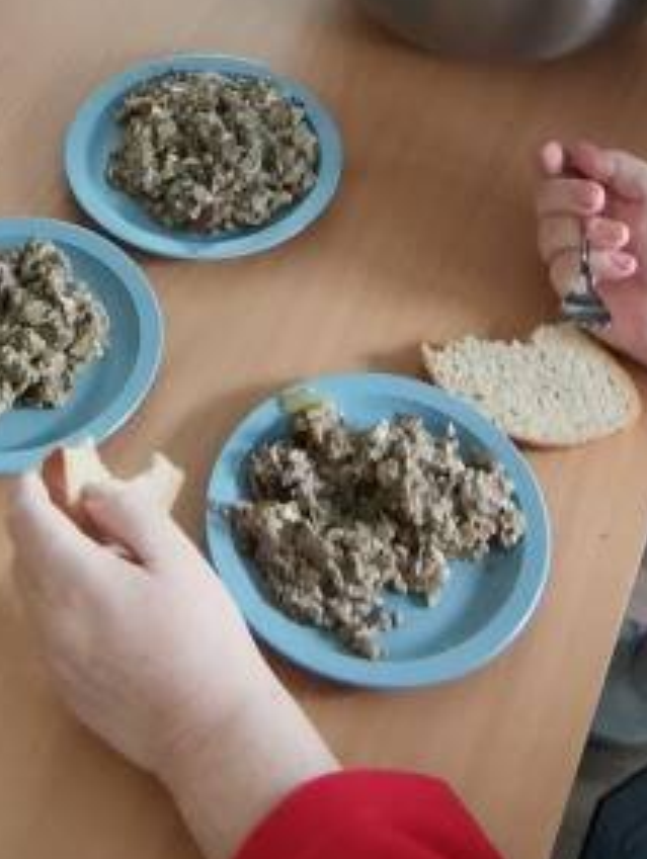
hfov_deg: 20.4
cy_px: -291
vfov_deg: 23.5
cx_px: 228
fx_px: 1790
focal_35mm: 72
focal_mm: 2.23
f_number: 2.2
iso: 400
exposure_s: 1/25
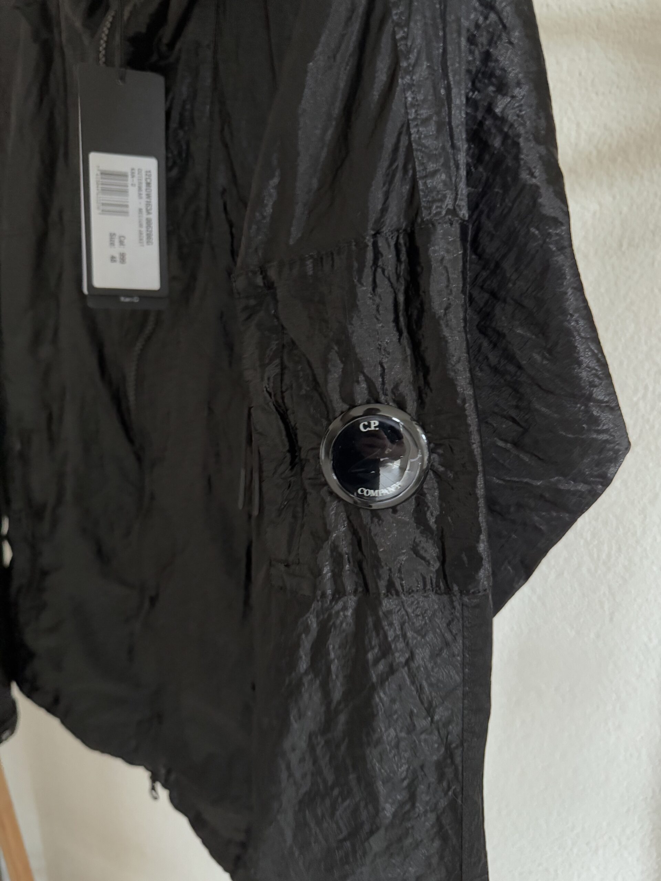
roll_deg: -2.3
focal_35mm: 24
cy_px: 440
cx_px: 330
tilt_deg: -14.2
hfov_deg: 56.8
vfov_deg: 71.6
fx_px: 611
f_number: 1.78
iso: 1250
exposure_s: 1/30
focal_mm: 6.76
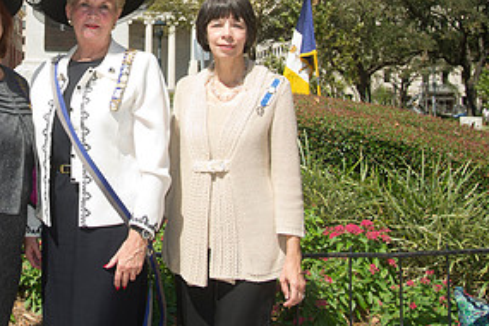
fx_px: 829
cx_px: 57
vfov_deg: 21.6
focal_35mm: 61
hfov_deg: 31.5
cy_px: 14
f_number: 8
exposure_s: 1/250
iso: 200
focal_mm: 30
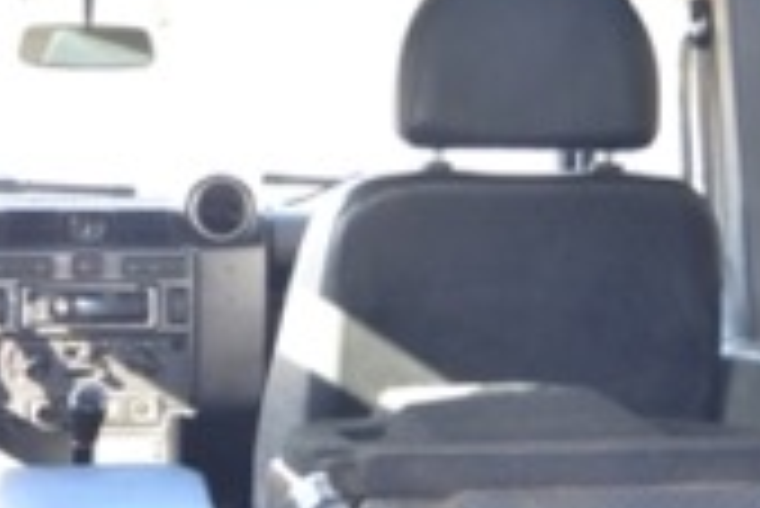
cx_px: 112
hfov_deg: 18.0
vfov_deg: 12.2
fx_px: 2366
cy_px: 351
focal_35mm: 112
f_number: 4.2
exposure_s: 1/60
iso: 560
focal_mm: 30
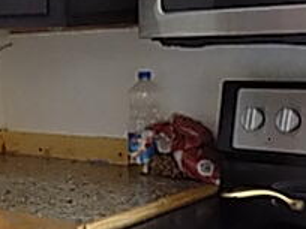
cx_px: 38
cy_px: 207
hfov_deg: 26.2
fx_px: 636
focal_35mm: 72
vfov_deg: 20.0
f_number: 3.1
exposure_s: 1/10
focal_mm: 4
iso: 400
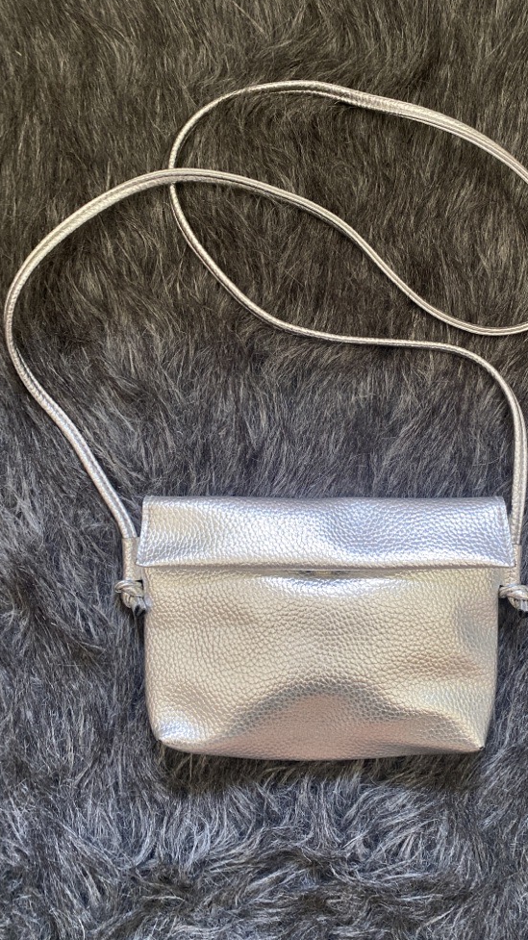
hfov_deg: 40.1
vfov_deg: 66.1
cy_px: 463
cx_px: 298
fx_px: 722
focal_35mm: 29
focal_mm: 4.25
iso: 200
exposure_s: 1/60
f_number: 1.8
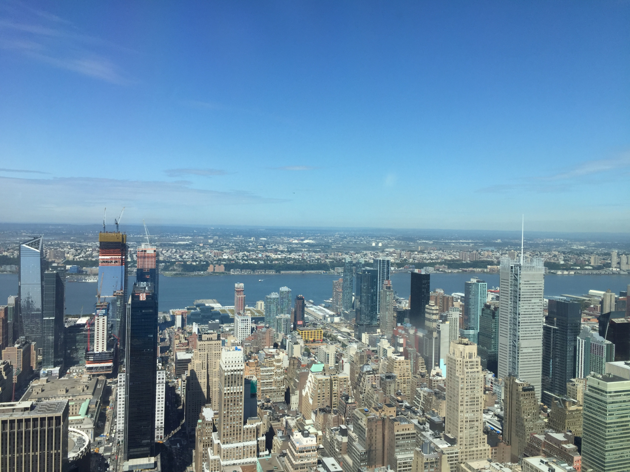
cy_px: 236
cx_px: 315
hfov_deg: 61.7
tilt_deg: -1.9
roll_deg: -1.0
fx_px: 528
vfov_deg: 48.2
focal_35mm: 29
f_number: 2.2
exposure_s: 1/1522
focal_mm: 4.15
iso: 32
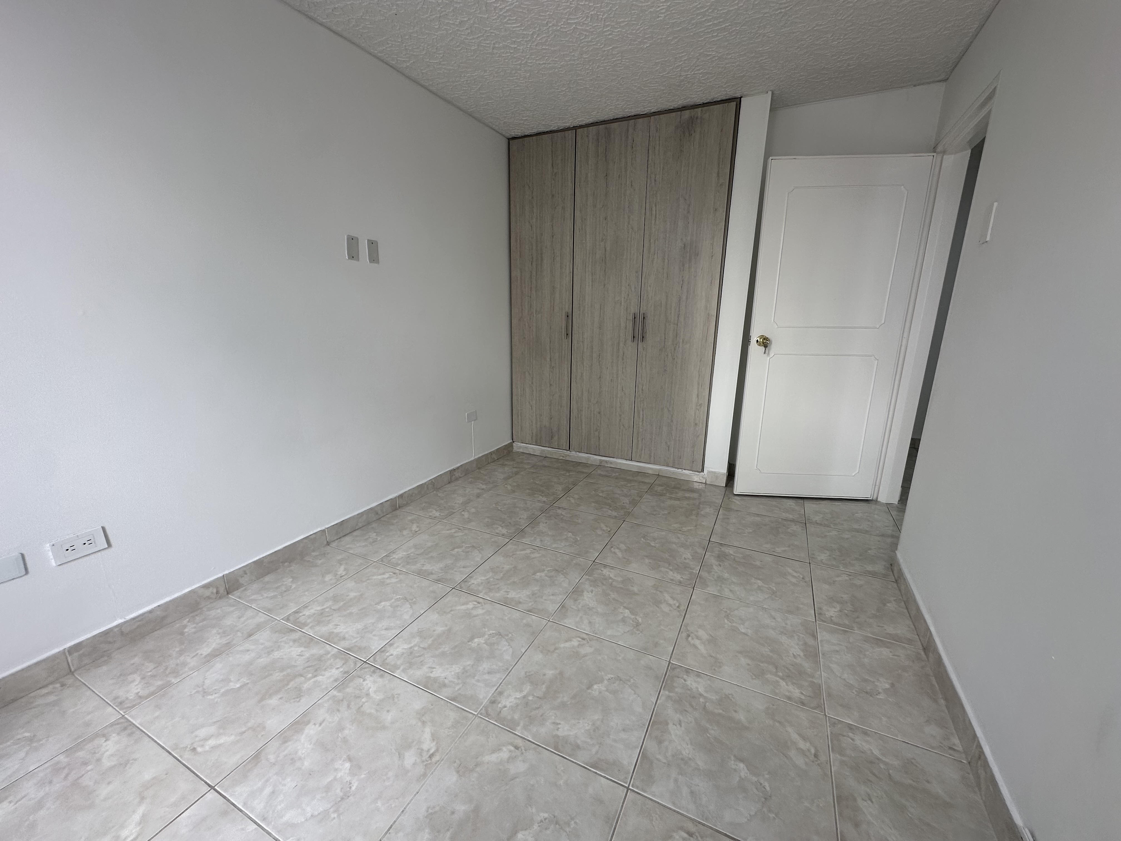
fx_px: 453
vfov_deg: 85.7
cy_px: 420
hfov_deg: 102.1
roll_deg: -0.1
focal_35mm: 14
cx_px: 560
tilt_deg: -12.9
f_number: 2.2
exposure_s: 1/99
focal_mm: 2.22
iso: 50
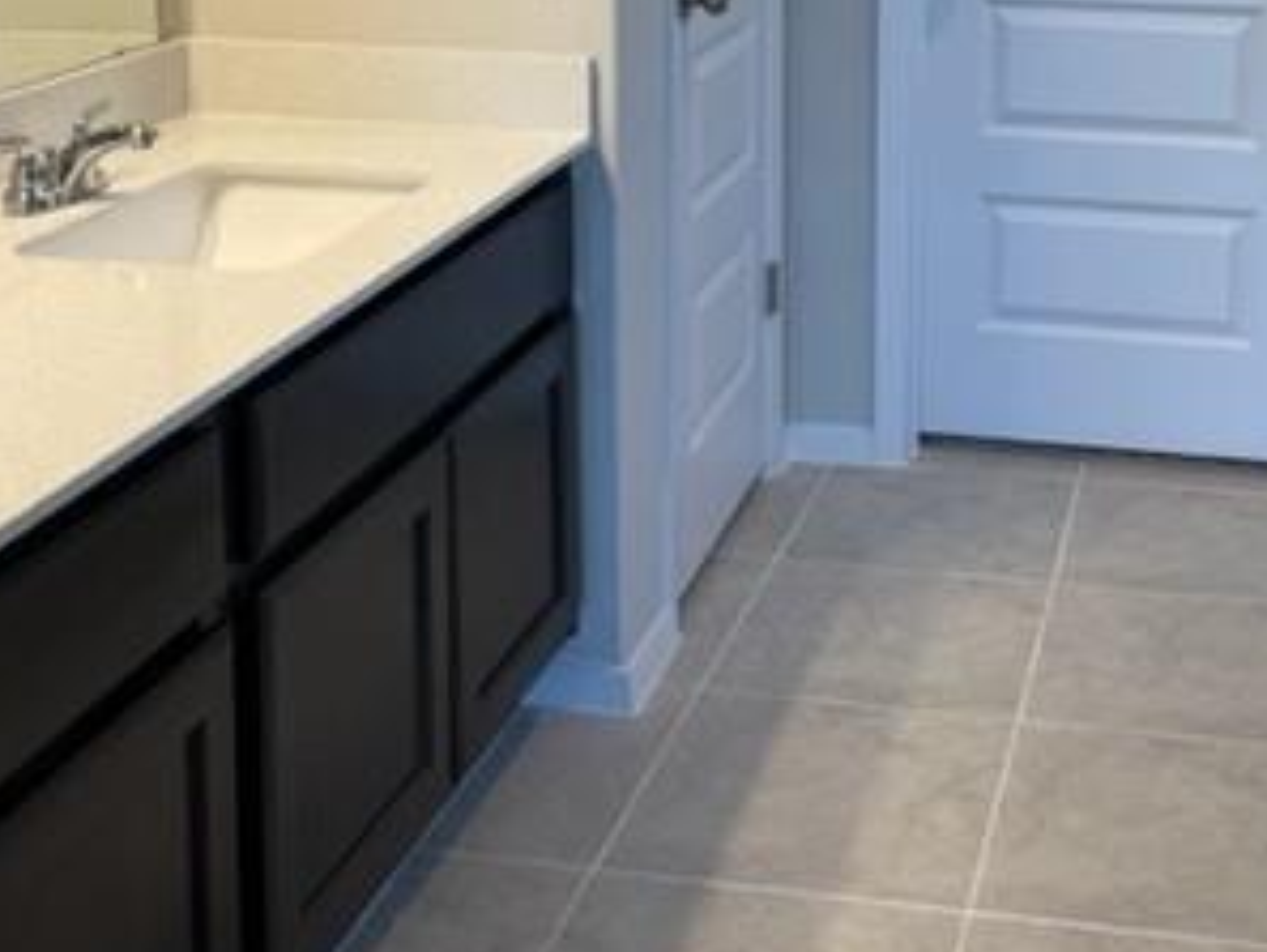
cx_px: 909
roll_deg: -1.1
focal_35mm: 56
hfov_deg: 33.8
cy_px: -17
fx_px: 2051
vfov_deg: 24.8
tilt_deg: -8.3
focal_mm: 5.1
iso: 64
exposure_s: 1/120
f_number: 1.6
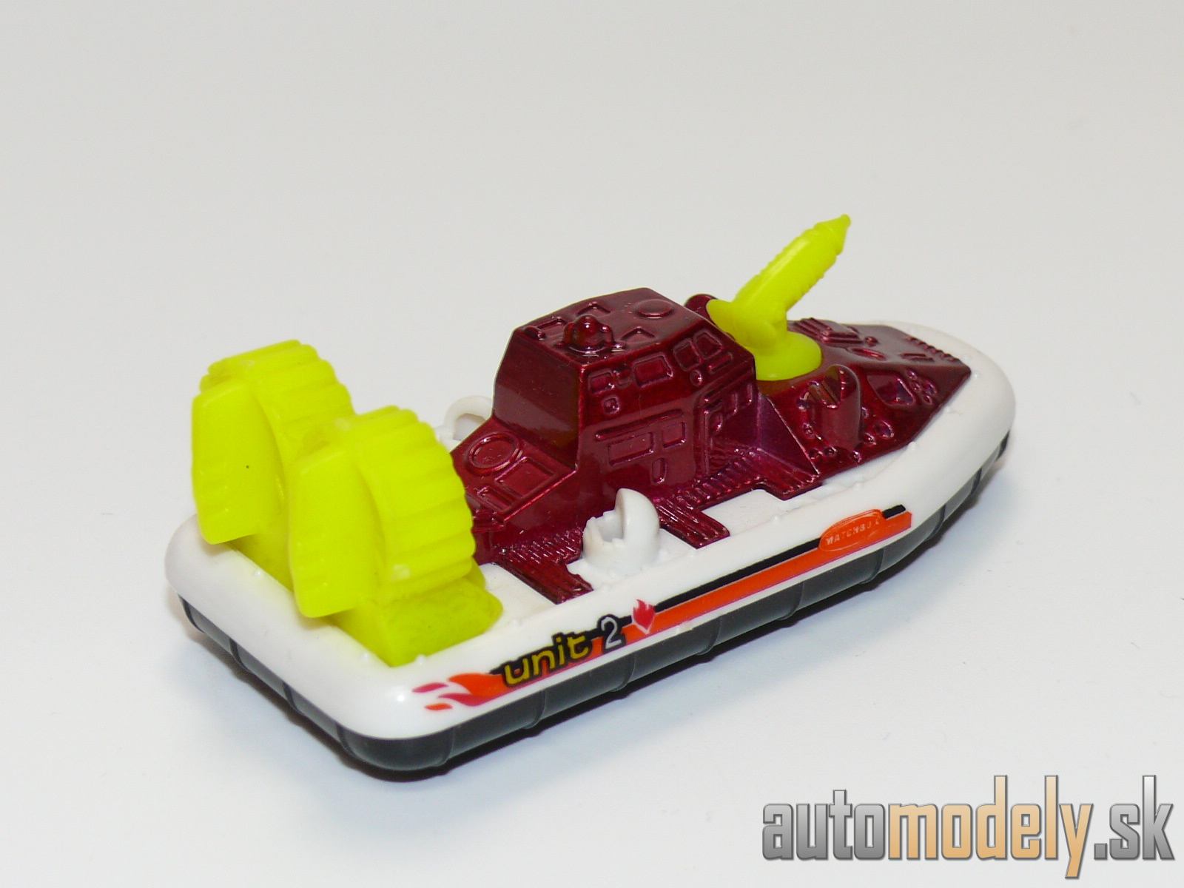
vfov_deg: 15.6
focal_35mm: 95
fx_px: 3249
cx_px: 592
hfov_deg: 20.7
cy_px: 444
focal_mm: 12.8
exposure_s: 1/30
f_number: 4
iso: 100
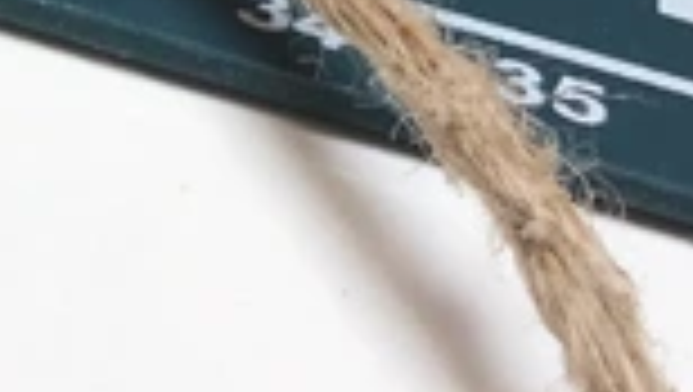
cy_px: -216
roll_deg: -8.4
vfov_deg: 8.5
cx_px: -306
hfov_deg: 14.4
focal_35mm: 140
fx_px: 2575
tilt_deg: -31.1
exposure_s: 1/109
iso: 25
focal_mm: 3.3
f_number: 2.4
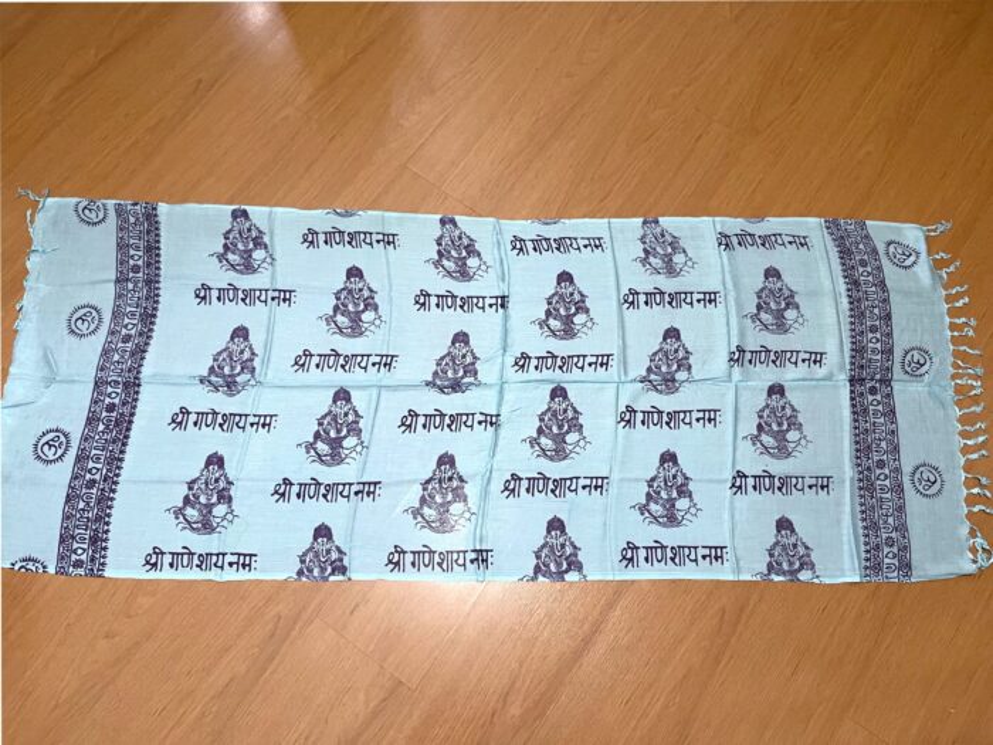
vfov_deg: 53.1
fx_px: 746
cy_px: 372
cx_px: 496
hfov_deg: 67.3
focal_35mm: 26
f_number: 1.6
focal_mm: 5.1
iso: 500
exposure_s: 1/60
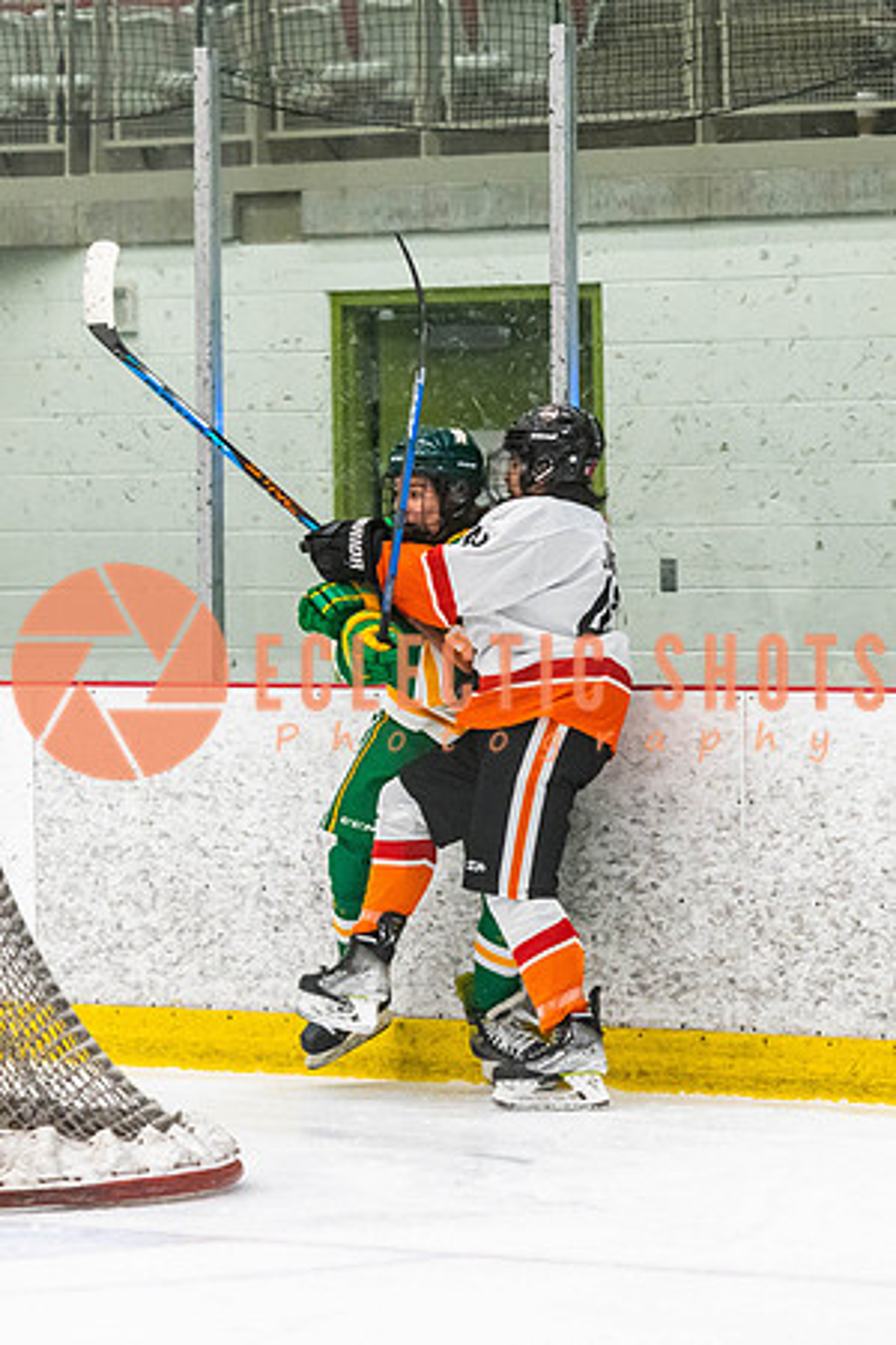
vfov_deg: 9.4
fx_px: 8210
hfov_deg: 6.2
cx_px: 448
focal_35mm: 220
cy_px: 797
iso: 2000
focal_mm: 120
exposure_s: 1/640
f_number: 2.8
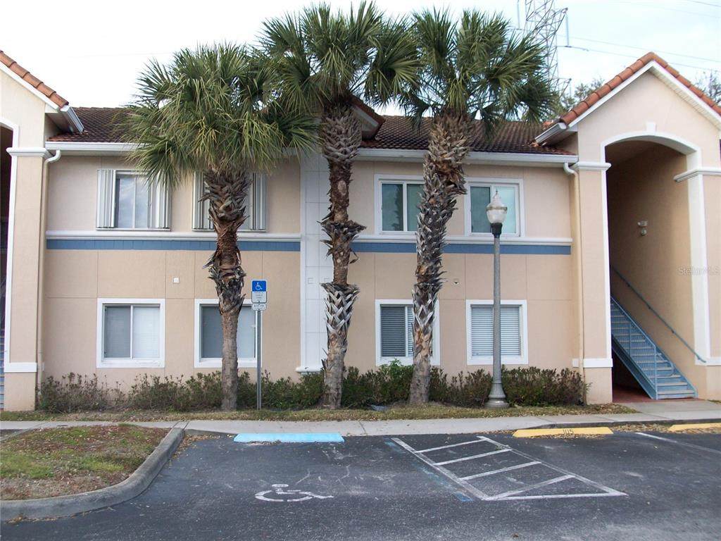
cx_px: 360
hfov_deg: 54.0
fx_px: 708
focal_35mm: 34
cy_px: 270
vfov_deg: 41.8
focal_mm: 5.7
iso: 64
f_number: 2.8
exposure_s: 1/111
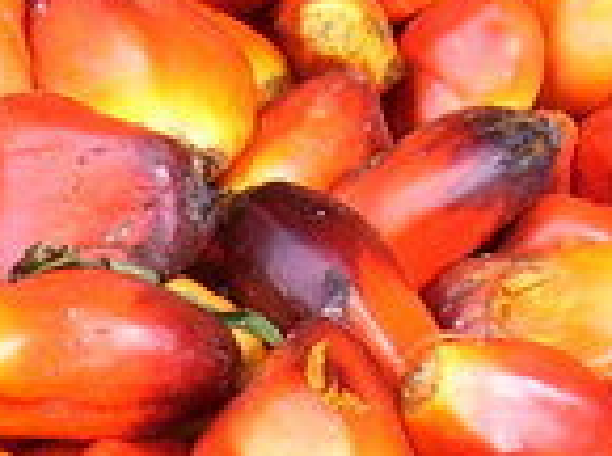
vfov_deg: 5.6
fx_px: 4621
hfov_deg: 7.5
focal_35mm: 262
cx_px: -13
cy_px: 747
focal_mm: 6
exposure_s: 1/250
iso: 80
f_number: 2.7
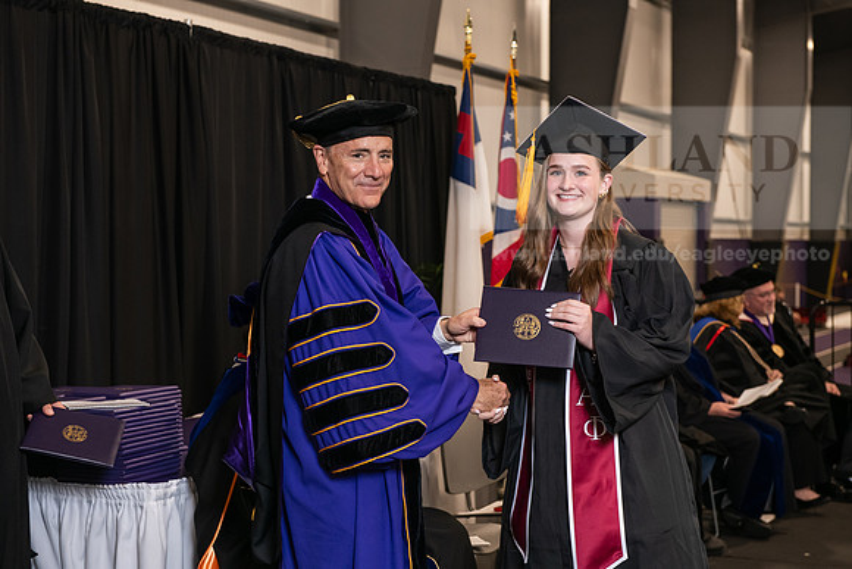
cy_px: 284
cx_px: 426
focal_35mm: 66
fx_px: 1562
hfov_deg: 30.5
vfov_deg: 20.6
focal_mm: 66
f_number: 5
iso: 1600
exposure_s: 1/125
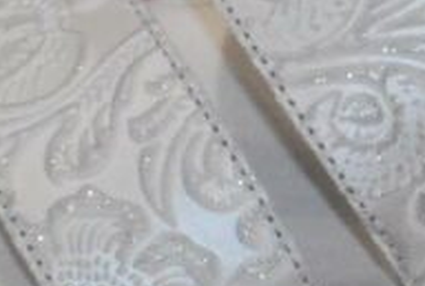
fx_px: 3230
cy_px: -213
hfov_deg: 7.5
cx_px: 453
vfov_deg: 5.0
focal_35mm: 273
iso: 1600
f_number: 14
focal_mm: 26
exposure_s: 1/200
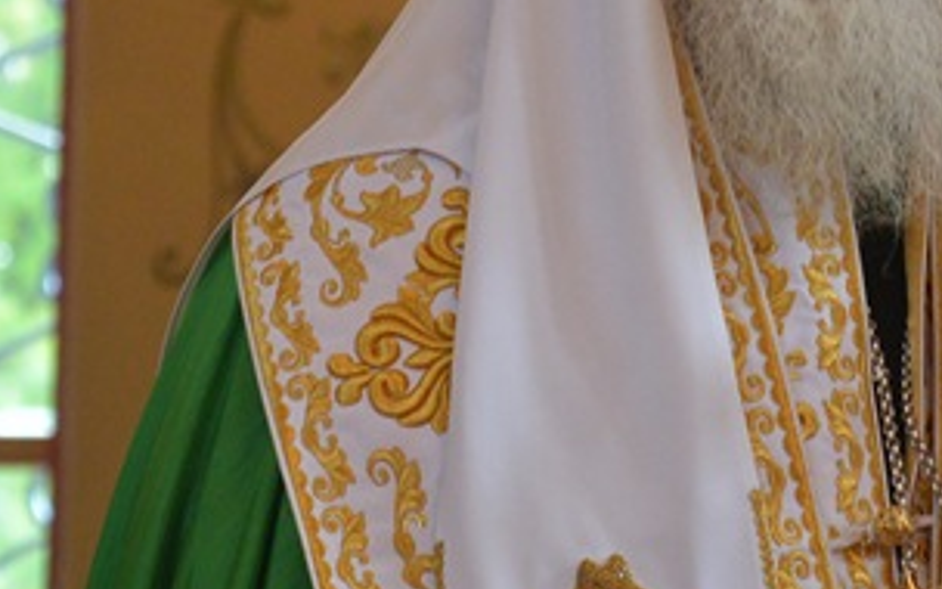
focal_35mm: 384
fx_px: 9858
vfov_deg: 3.4
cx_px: 759
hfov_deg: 5.5
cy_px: -68
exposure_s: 1/60
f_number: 4.2
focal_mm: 53.1
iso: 400
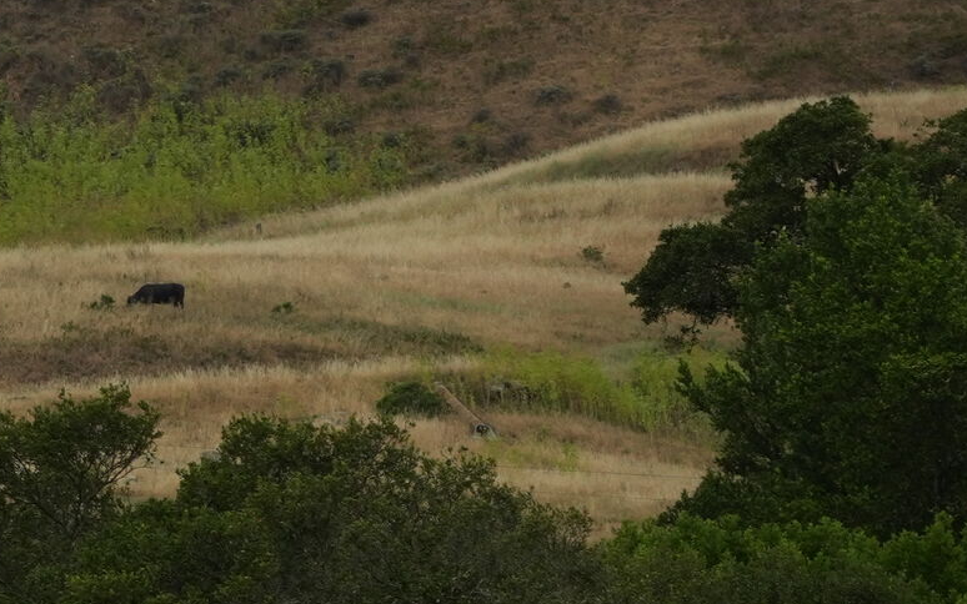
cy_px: -407
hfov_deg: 3.4
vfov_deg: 2.1
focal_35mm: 614
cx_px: -1178
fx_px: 16184
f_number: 5.6
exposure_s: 1/1000
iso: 200
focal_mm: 108
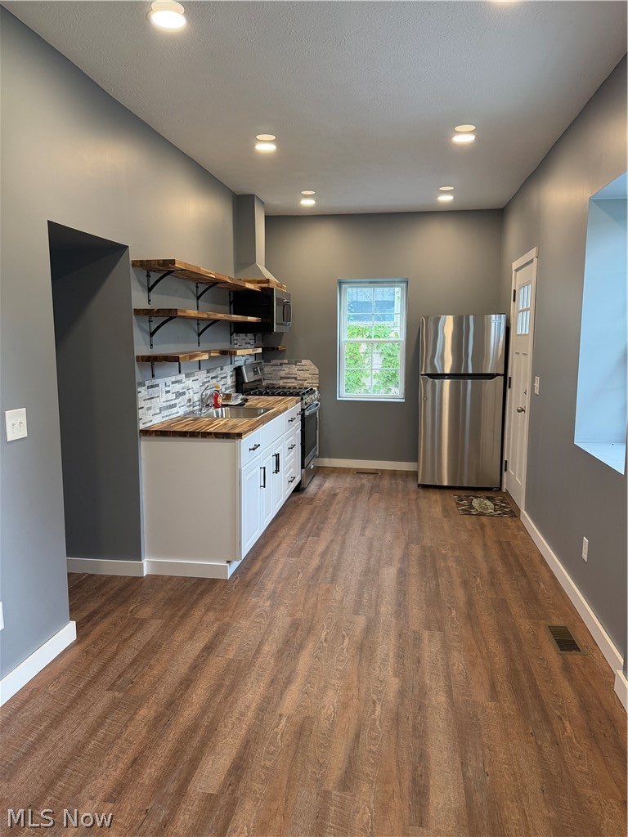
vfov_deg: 71.6
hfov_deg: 56.8
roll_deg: -0.5
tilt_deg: -8.3
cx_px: 314
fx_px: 581
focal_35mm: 24
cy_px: 418
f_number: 1.78
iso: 200
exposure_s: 1/120
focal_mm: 6.76
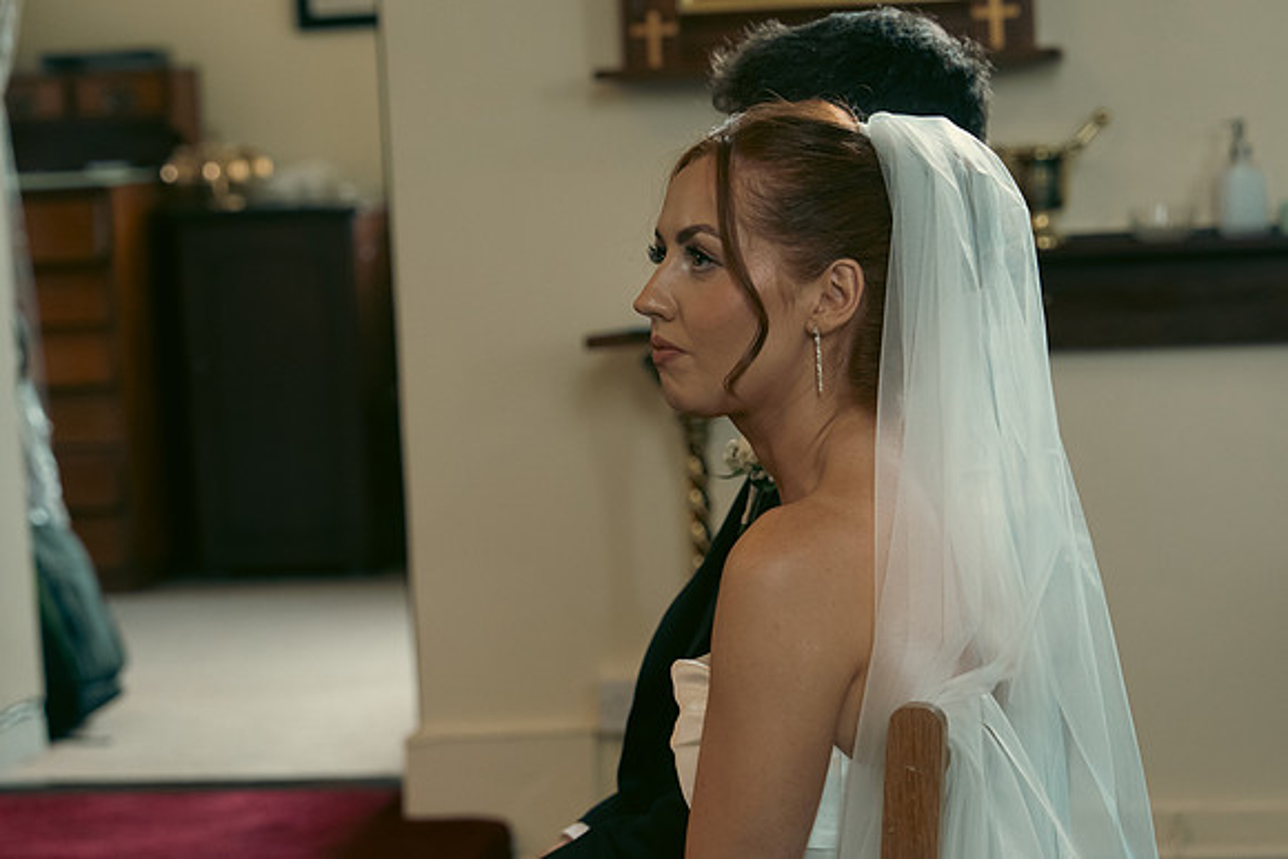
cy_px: 430
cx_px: 644
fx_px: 3757
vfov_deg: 13.0
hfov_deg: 19.5
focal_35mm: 105
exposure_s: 1/200
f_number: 3.5
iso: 1600
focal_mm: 70
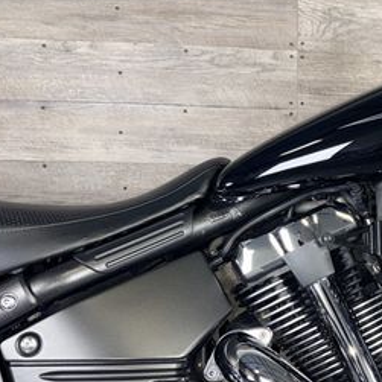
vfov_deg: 31.4
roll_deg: -0.8
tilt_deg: -5.9
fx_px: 674
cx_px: 373
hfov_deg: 29.7
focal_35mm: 54
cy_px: 248
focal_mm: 6.76
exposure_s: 1/27
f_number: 1.78
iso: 50
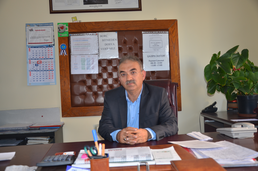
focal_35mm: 36
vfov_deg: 36.7
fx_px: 257
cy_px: 86
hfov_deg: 53.2
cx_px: 129
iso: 250
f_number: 3.8
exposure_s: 1/60
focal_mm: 24
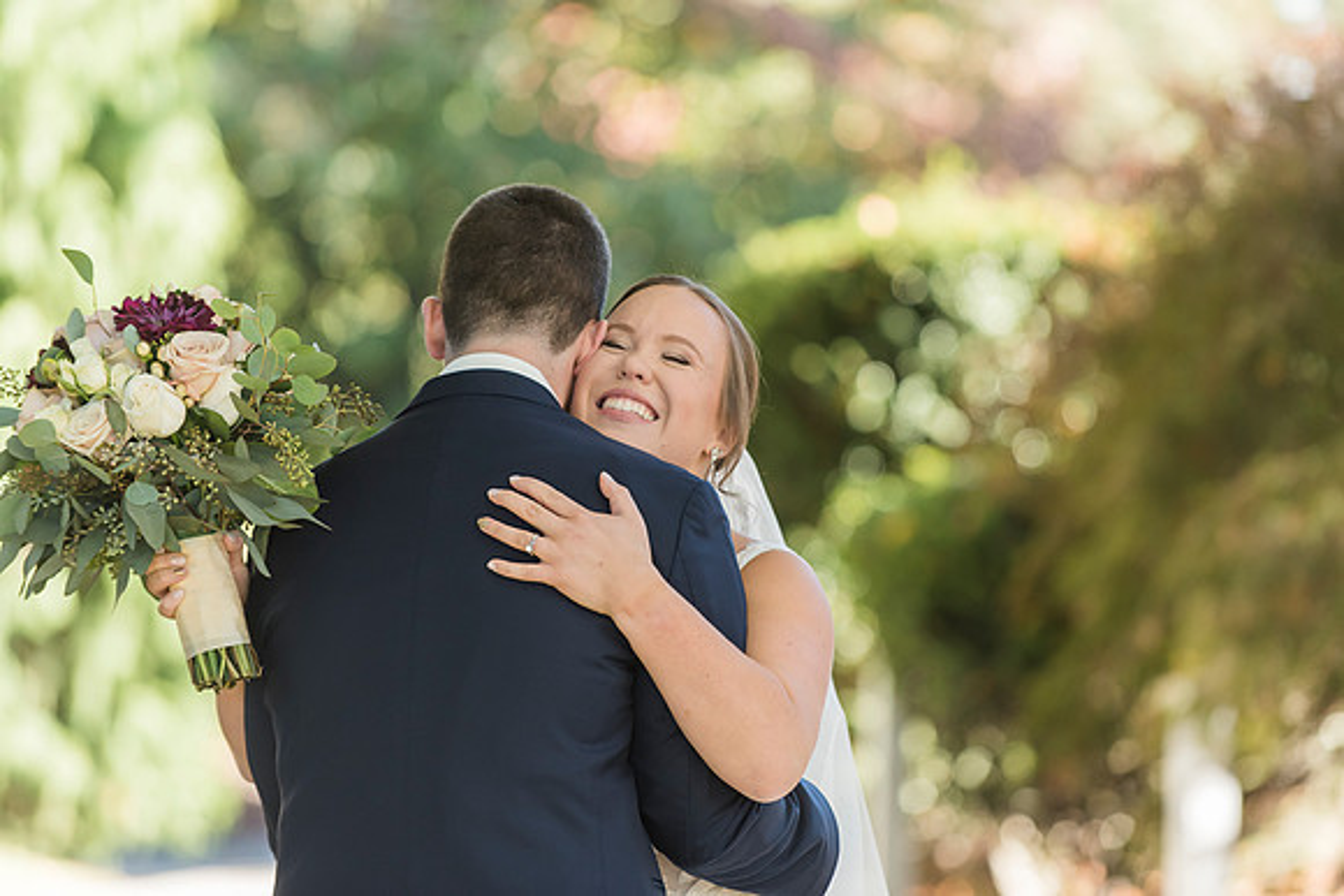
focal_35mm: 210
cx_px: 705
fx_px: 7839
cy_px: 426
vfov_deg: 6.5
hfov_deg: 9.8
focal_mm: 200
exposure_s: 1/400
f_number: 3.5
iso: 800
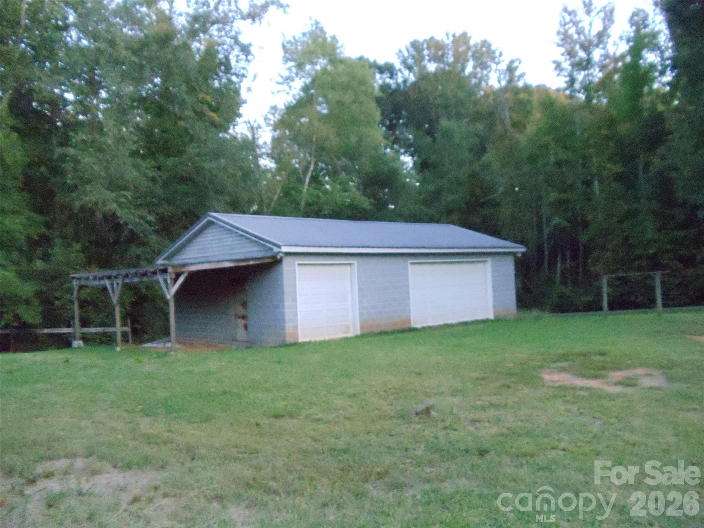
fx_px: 895
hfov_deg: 42.9
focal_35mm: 44
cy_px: 264
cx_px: 352
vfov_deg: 32.9
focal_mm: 6
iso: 1600
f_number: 3.5
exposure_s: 1/125
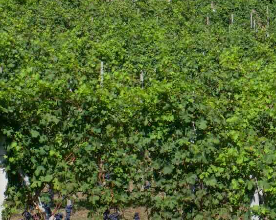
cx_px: 336
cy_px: 85
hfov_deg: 14.0
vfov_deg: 11.6
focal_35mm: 133
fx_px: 1086
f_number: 22
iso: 200
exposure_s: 1/60
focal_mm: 39
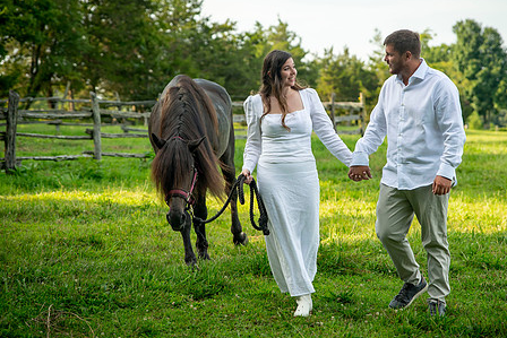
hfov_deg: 21.9
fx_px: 1310
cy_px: 146
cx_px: 296
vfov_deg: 14.7
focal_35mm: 93
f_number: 2.8
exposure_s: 1/2500
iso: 400
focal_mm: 66
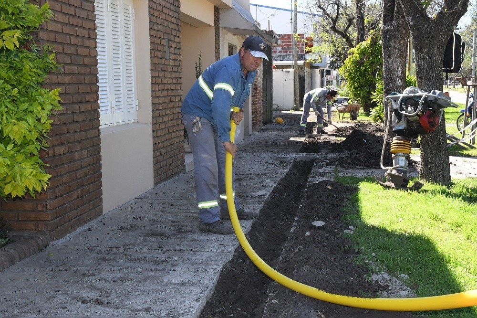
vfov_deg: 25.0
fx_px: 715
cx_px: 238
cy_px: 159
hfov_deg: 36.9
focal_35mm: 54
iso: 1600
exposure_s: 1/250
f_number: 18
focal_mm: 36
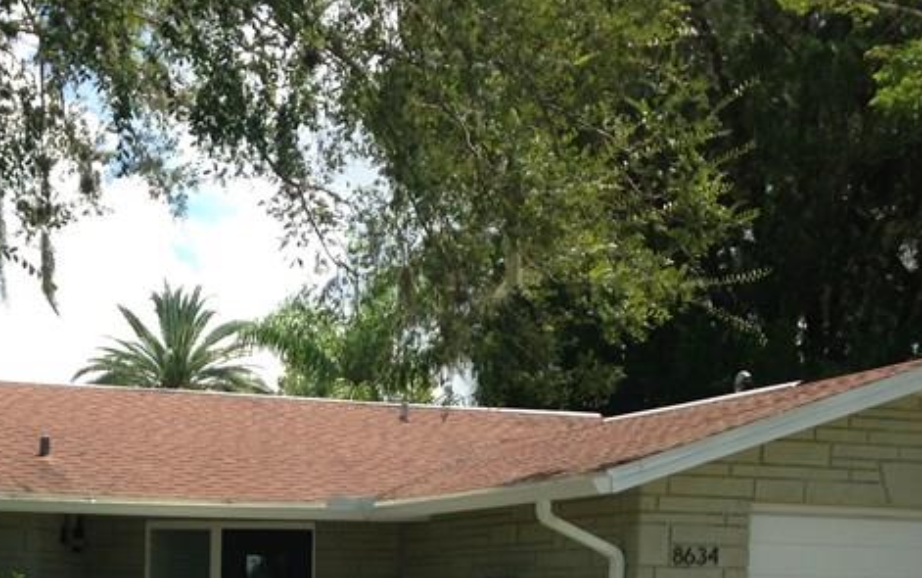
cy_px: 707
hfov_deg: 26.8
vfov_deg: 16.4
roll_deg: -0.3
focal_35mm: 76
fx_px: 1911
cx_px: 253
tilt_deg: -1.9
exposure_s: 1/919
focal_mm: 4.12
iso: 50
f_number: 2.4
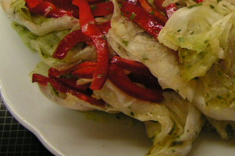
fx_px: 496
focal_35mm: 76
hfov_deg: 25.9
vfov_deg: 17.6
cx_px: 206
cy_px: 5
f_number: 2.8
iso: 200
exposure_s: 1/25
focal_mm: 5.8
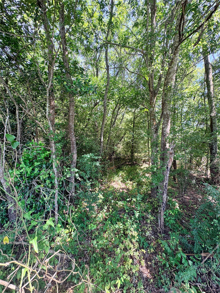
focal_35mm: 14
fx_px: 119
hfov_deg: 85.7
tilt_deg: -0.7
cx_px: 110
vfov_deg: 102.1
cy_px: 146
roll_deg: +0.1
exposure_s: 1/99
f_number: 2.2
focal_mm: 2.22
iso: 50
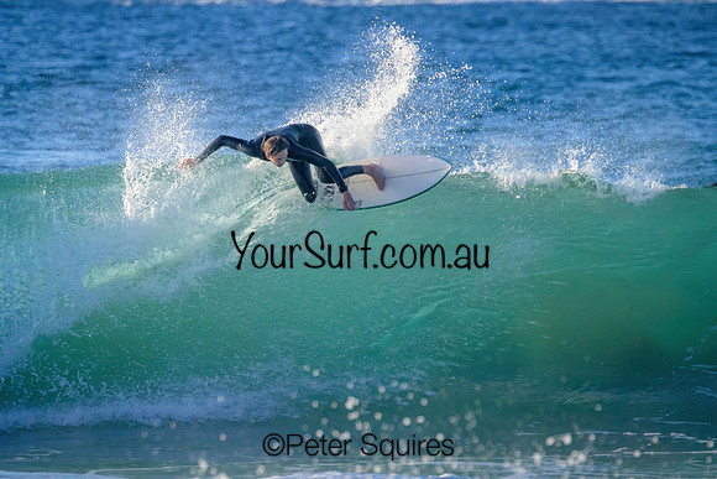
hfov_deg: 3.0
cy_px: 219
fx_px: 13868
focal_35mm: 696
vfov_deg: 2.0
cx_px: 324
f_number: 11
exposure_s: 1/2000
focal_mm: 630
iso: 2200
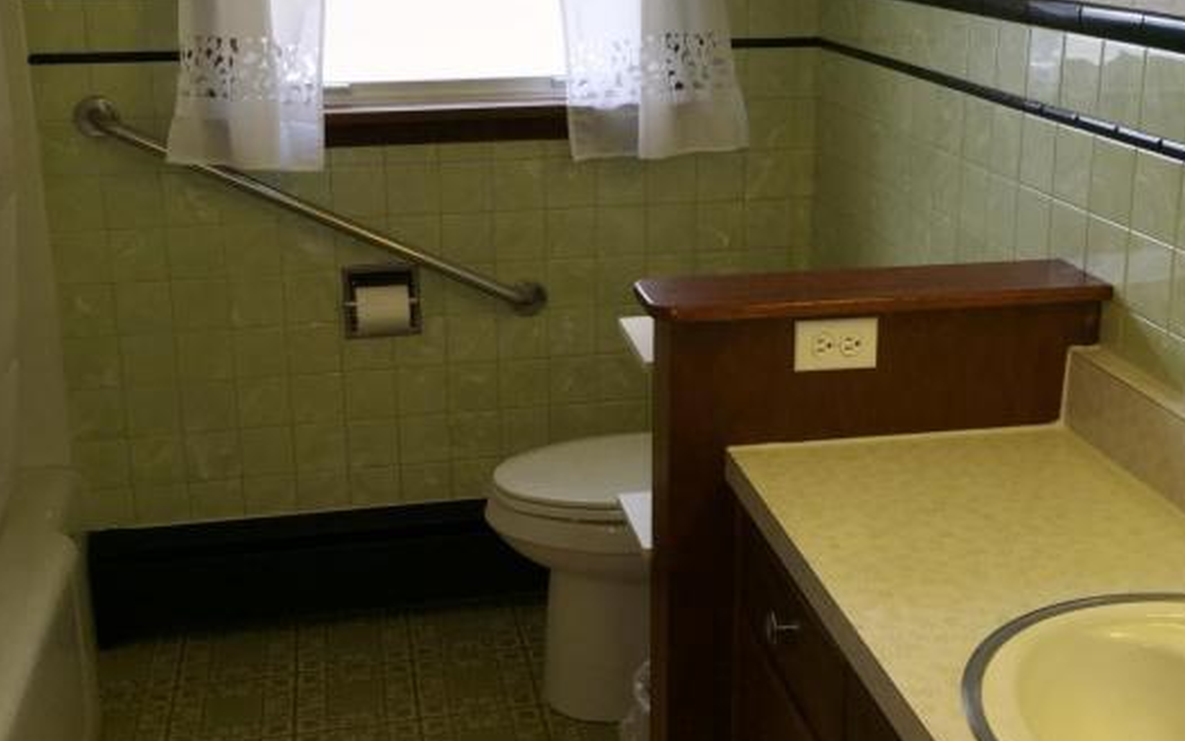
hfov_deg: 44.3
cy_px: 282
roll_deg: -0.4
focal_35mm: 45
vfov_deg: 28.5
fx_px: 1453
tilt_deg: -14.2
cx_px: 641
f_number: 2.2
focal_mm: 4.15
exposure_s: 1/58
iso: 32
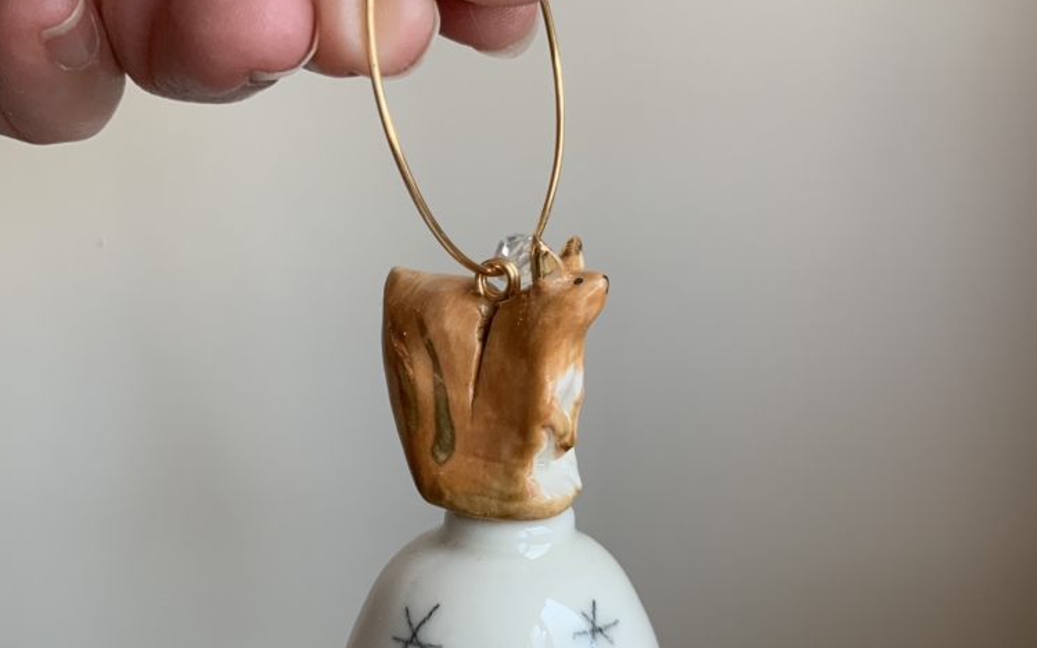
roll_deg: +0.9
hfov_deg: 47.2
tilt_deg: -19.4
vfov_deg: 30.2
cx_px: 522
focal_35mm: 42
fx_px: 1187
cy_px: 451
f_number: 1.8
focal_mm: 3
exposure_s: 1/122
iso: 50
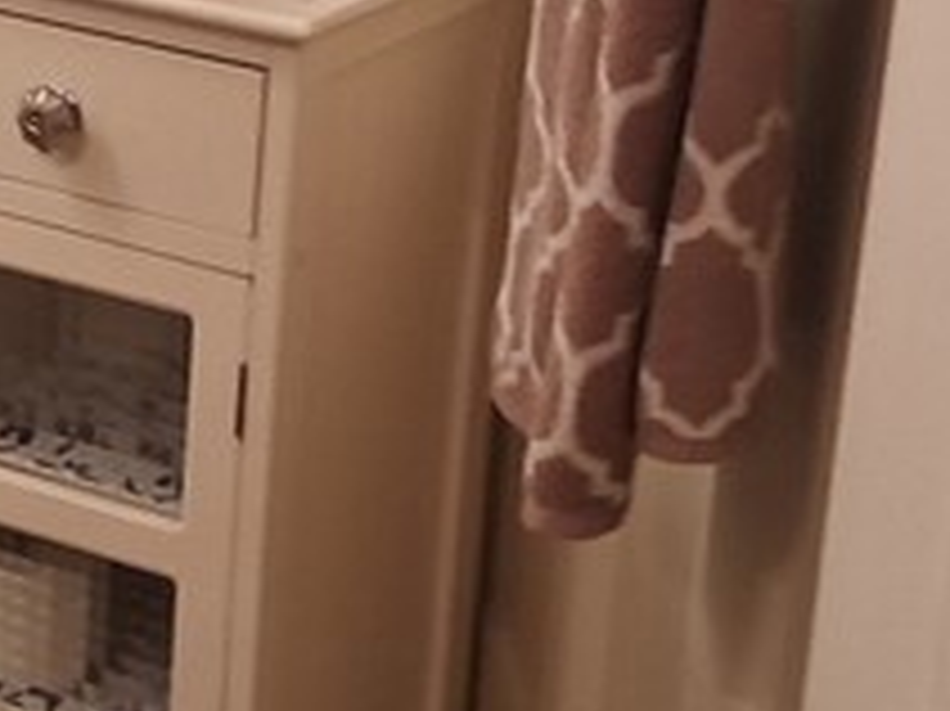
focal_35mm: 126
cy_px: 207
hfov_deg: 14.8
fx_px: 3456
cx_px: -374
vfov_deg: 11.7
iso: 500
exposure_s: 1/33
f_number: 1.8
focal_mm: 3.98
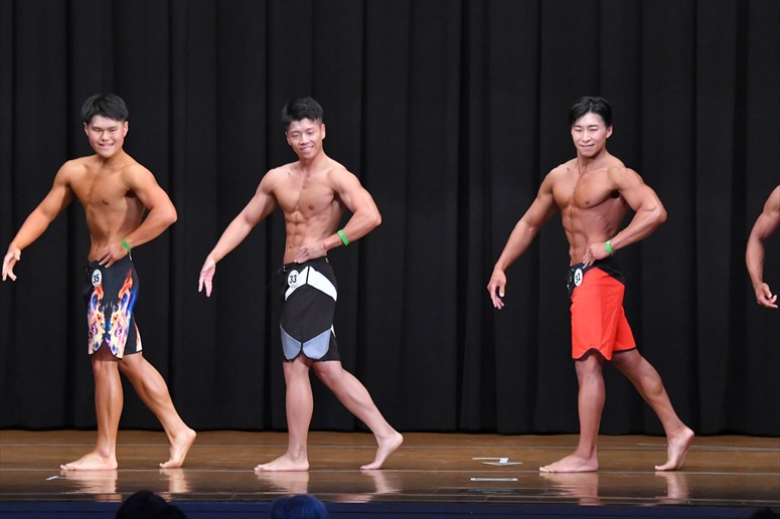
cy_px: 260
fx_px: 4375
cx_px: 390
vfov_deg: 6.8
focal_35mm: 202
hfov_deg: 10.2
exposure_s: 1/400
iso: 8000
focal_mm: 135
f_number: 5.6
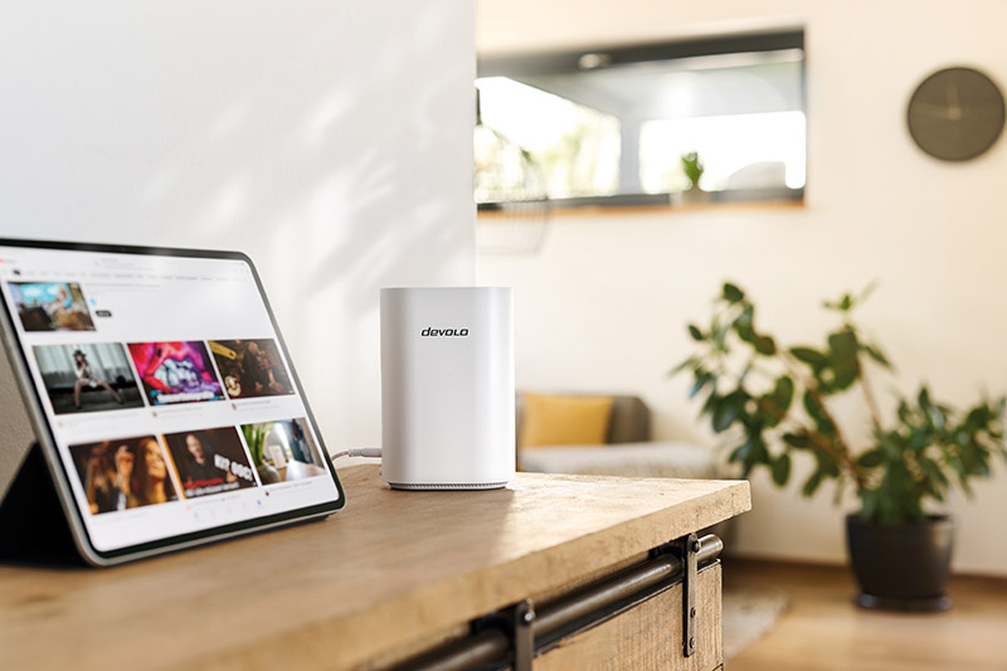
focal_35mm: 50
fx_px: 1398
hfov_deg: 39.6
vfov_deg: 27.0
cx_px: 504
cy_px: 336
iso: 125
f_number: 3.5
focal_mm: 50
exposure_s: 1/40
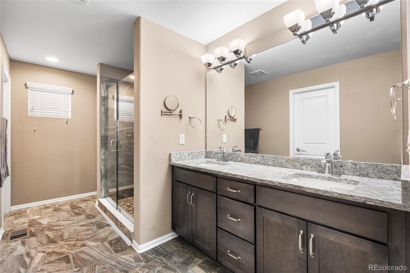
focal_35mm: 16
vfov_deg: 73.7
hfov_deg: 96.7
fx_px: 182
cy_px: 136
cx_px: 205
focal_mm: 16
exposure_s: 2
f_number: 8
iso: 320
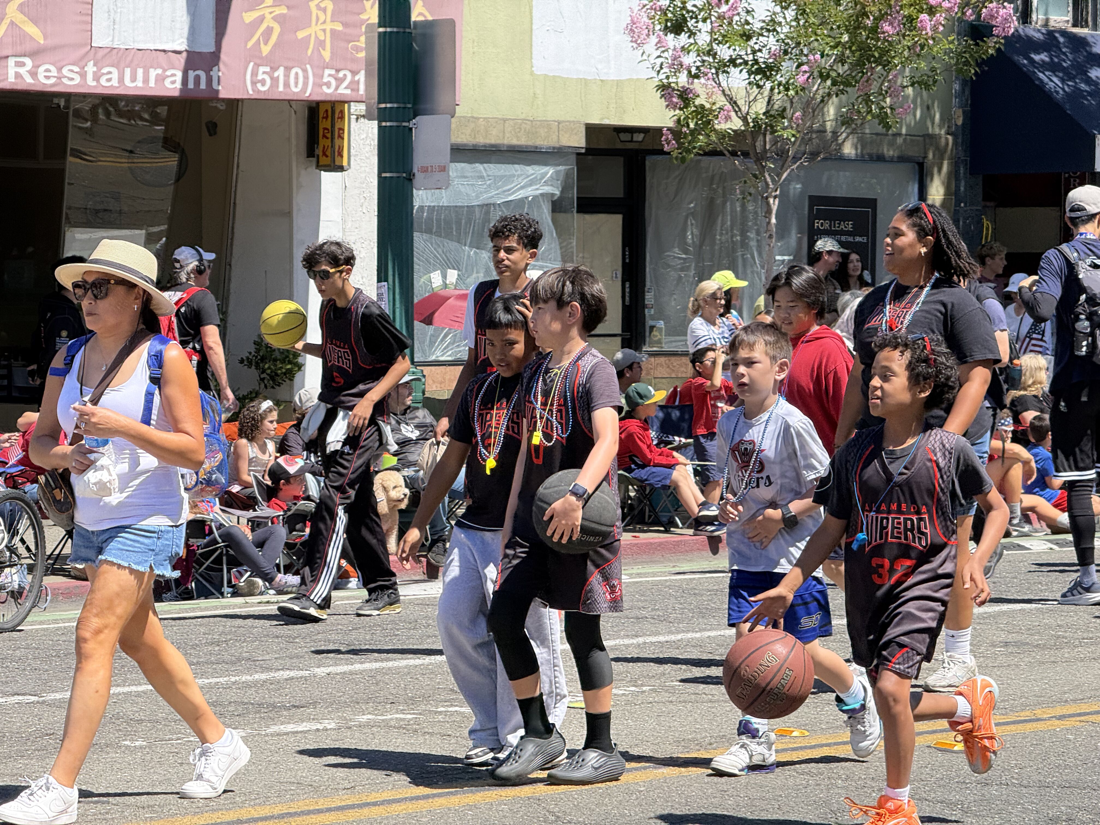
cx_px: 550
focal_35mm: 120
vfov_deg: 12.3
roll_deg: -0.3
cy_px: 412
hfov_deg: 16.4
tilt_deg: -2.3
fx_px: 3813
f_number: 2.8
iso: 64
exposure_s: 1/759
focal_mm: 15.66
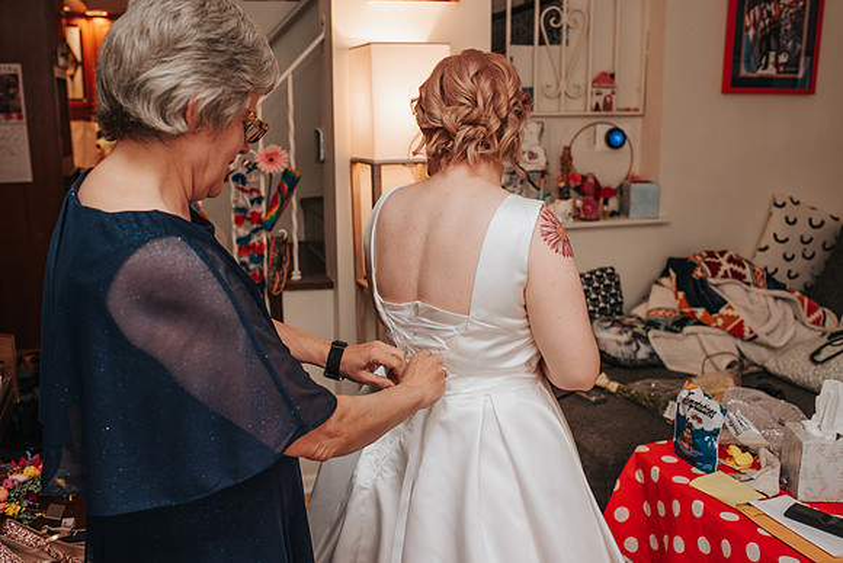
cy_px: 282
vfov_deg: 37.9
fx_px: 820
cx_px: 422
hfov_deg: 54.4
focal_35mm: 35
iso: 800
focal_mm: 35
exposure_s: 1/160
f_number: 4
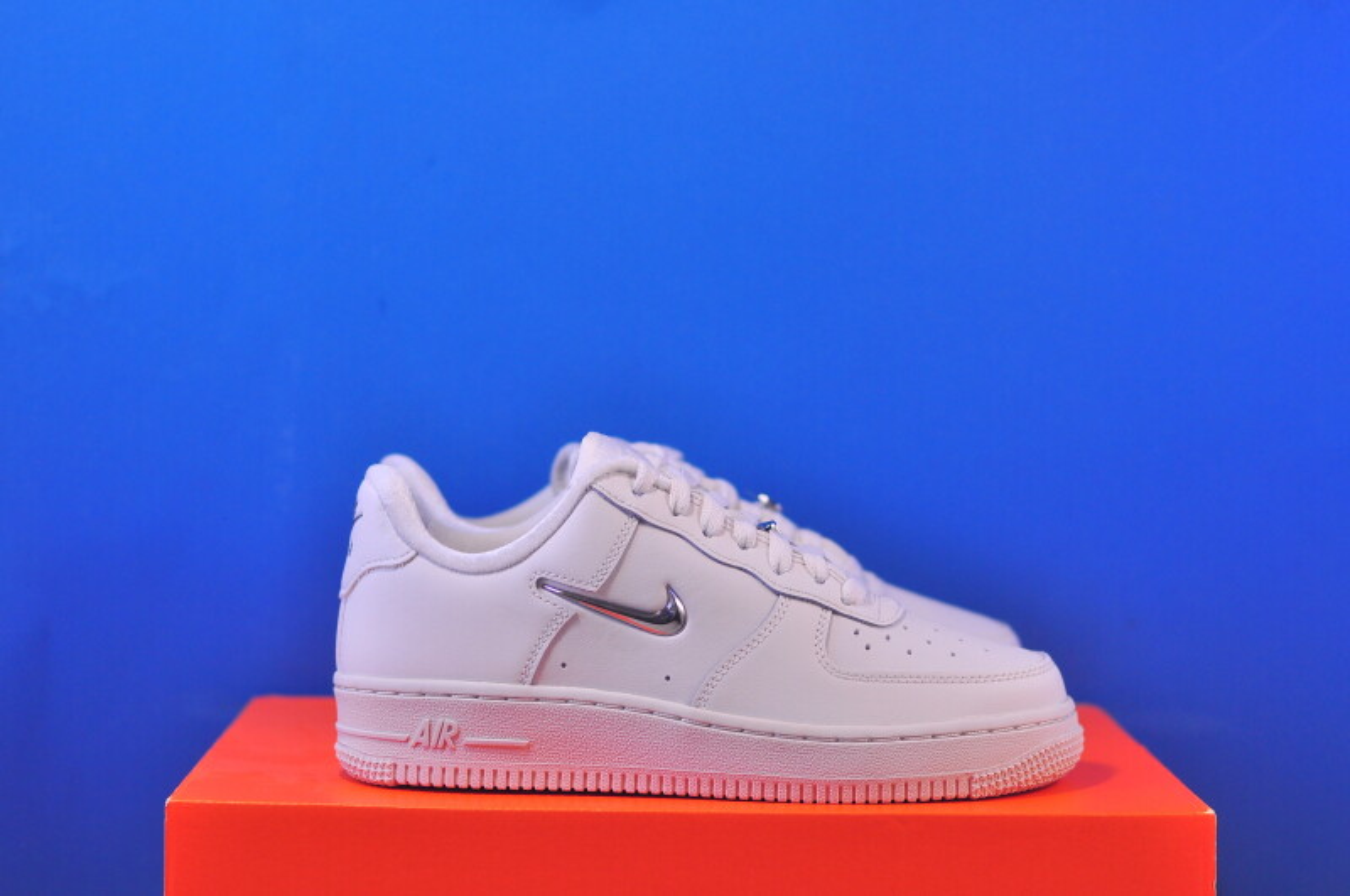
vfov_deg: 18.1
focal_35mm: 75
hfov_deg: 27.0
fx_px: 2808
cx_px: 675
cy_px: 448
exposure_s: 1/320
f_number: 2.5
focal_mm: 50
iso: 250
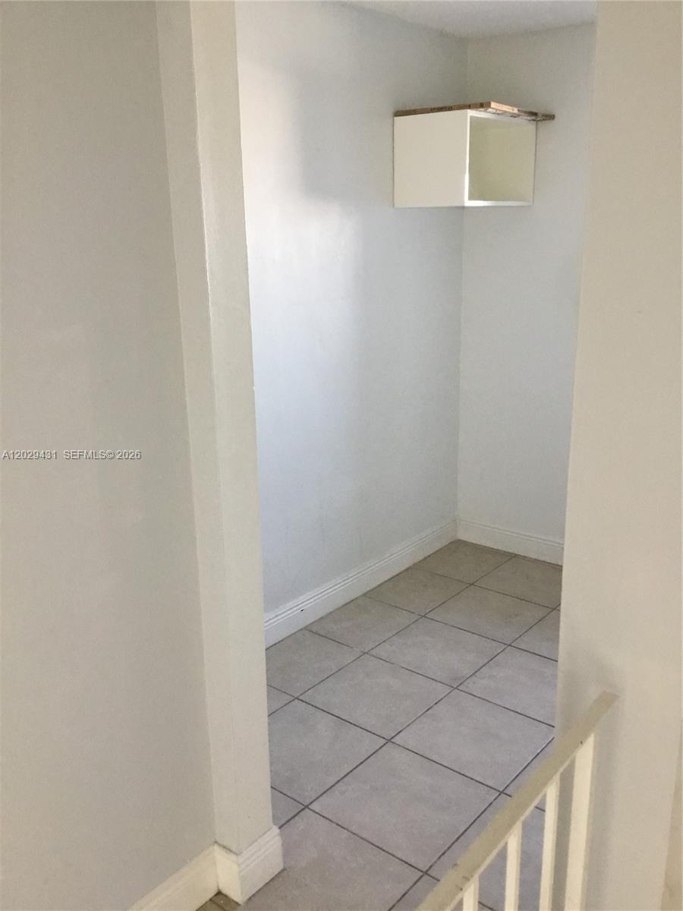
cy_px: 456
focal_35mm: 31
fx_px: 816
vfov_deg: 58.4
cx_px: 342
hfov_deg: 45.4
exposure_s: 1/30
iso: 100
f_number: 2.4
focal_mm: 3.3
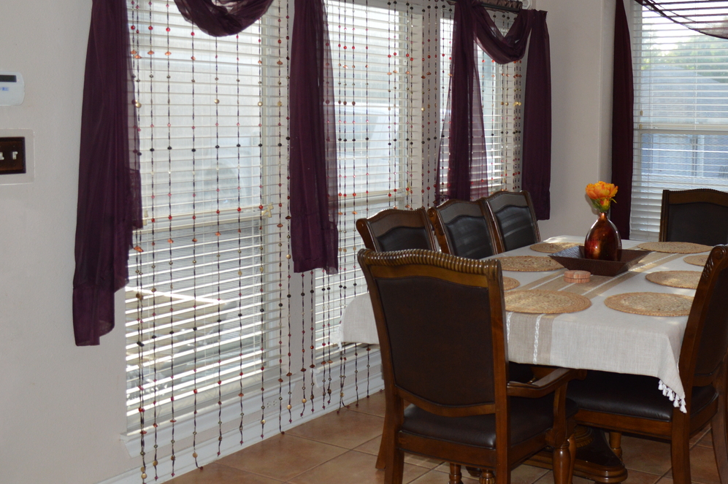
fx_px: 889
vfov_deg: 30.3
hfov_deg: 43.8
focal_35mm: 44
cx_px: 491
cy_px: 169
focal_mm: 18
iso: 400
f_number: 3.5
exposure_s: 1/60
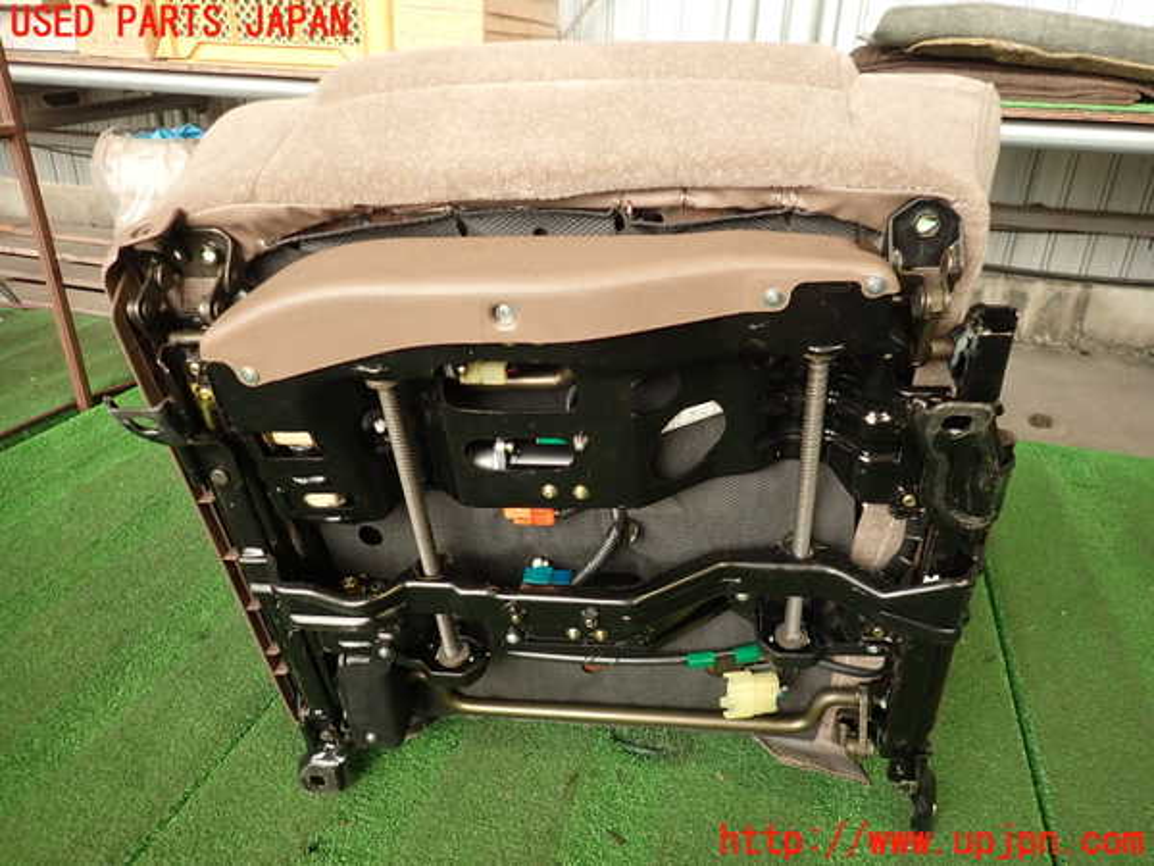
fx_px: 833
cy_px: 433
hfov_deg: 69.4
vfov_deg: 54.9
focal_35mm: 25
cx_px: 577
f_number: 2
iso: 200
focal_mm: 4.5
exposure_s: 1/50
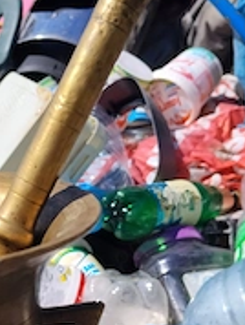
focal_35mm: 65
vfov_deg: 29.2
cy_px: 252
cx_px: -22
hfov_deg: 21.5
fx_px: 612
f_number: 1.8
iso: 50
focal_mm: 4.22
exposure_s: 1/1957
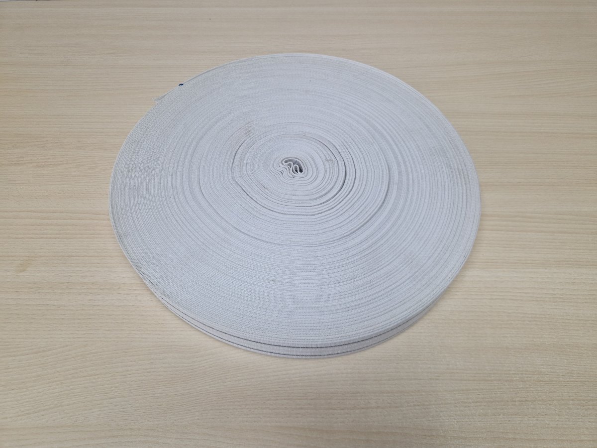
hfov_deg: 73.9
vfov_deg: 58.9
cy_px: 224
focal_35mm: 23
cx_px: 298
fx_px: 397
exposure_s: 1/152
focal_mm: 5.4
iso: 50
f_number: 1.8
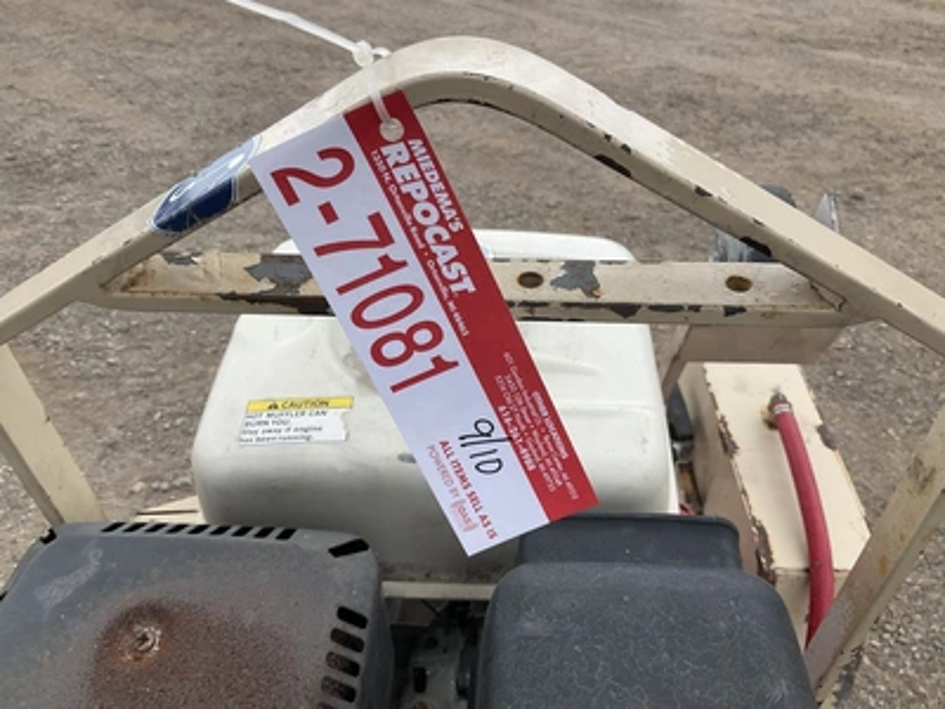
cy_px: 354
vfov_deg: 48.2
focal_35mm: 29
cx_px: 472
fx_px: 792
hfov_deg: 61.7
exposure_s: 1/1144
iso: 25
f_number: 1.8
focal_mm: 3
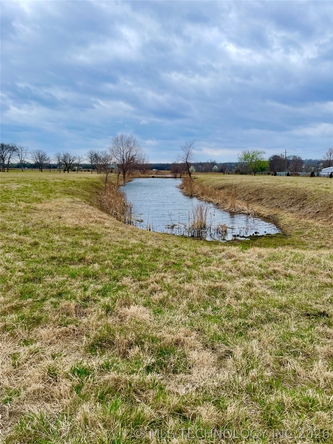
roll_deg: +0.3
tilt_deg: -8.6
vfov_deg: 67.3
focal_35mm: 26
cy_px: 222
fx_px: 333
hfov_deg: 53.1
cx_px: 166
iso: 32
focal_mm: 4.2
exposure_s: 1/1453
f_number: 1.6
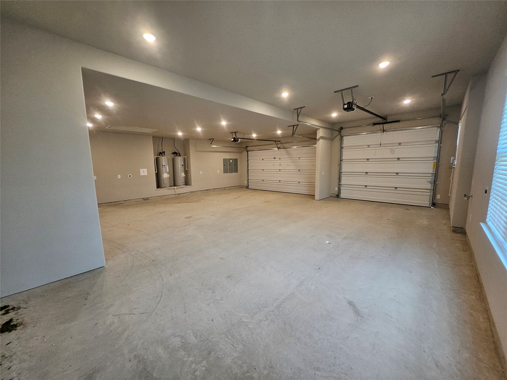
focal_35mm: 13
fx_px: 190
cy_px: 190
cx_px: 254
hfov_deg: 106.2
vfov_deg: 89.9
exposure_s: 1/60
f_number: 2.2
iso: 200
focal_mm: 1.74
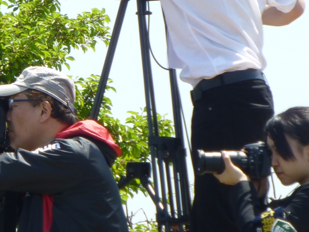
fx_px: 5327
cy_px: 60
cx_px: -12
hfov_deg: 3.3
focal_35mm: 597
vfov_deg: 2.5
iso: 100
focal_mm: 38.2
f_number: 5.6
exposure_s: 1/250
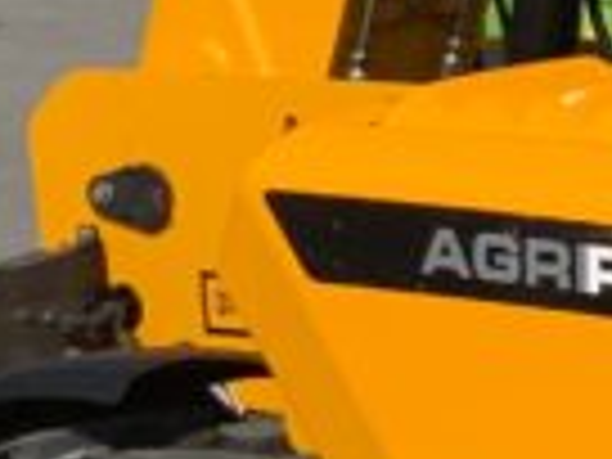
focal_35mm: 218
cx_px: 1701
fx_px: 3854
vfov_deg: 6.8
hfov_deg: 8.0
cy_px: 518
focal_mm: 3
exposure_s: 1/2320
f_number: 1.8
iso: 20
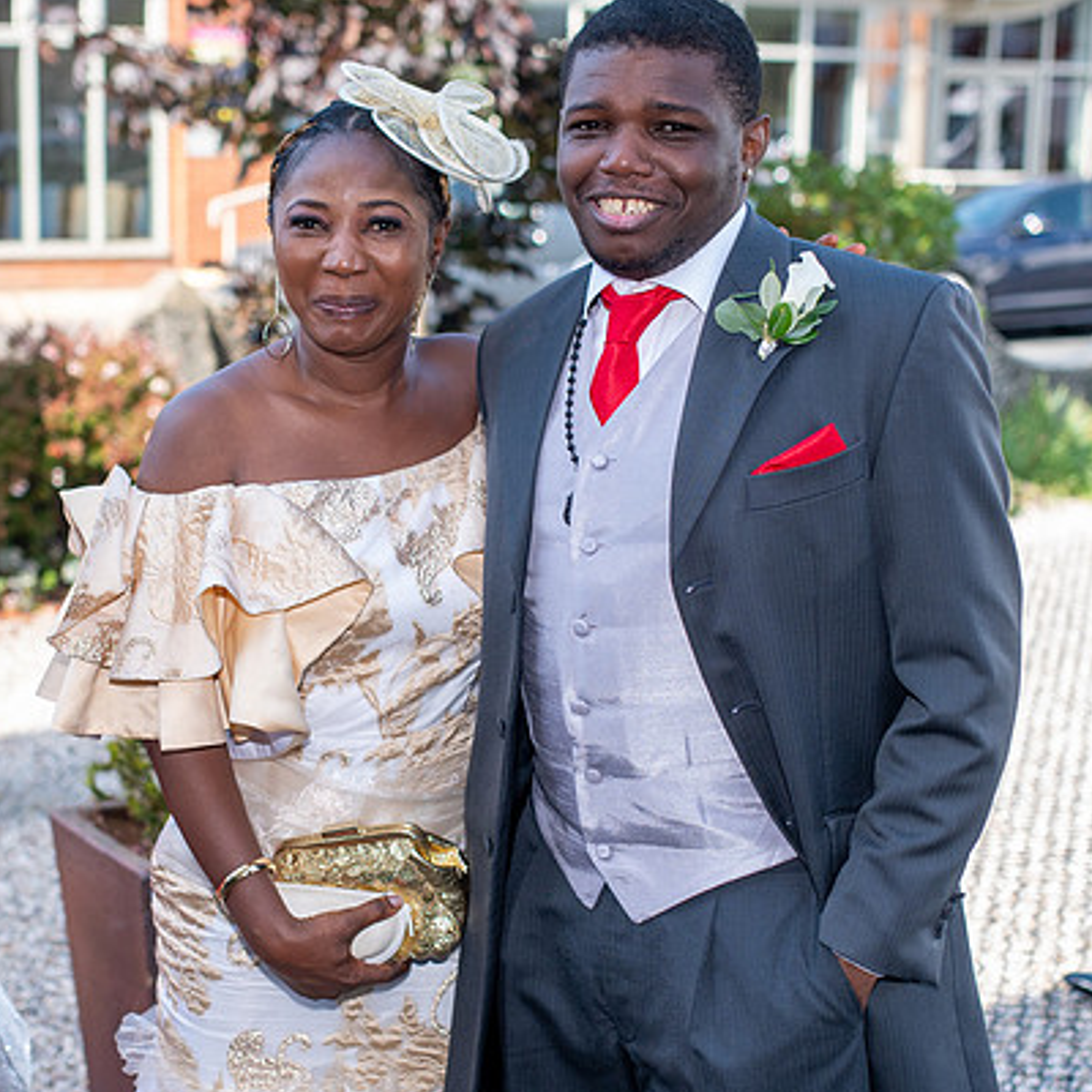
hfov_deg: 26.1
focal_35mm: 66
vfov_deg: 26.1
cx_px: 448
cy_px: 599
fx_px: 2356
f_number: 2.5
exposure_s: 1/2500
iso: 500
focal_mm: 35
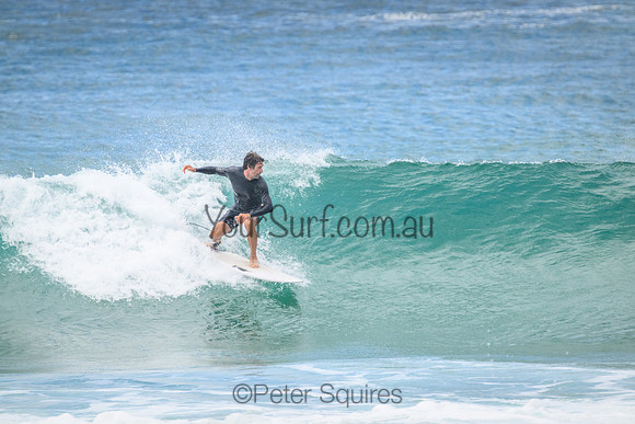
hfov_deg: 2.6
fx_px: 14114
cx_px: 318
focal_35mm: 800
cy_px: 212
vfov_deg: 1.7
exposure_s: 1/3200
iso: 1800
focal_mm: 800
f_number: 11
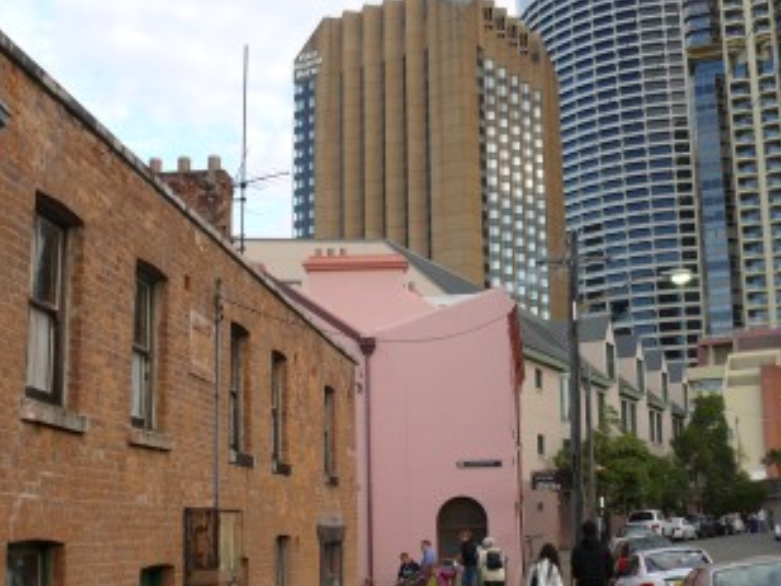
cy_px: 317
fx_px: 1128
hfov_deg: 38.1
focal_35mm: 50
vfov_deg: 29.1
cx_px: 462
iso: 100
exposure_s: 1/160
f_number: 4
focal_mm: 7.4
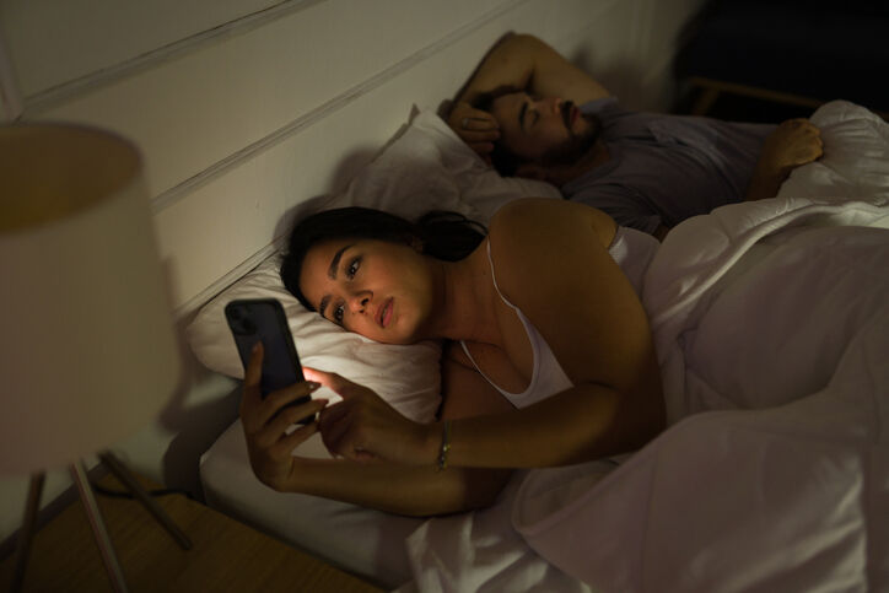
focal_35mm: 35
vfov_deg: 37.9
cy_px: 296
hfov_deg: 54.4
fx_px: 864
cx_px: 444
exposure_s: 1/100
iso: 500
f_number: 1.8
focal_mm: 35
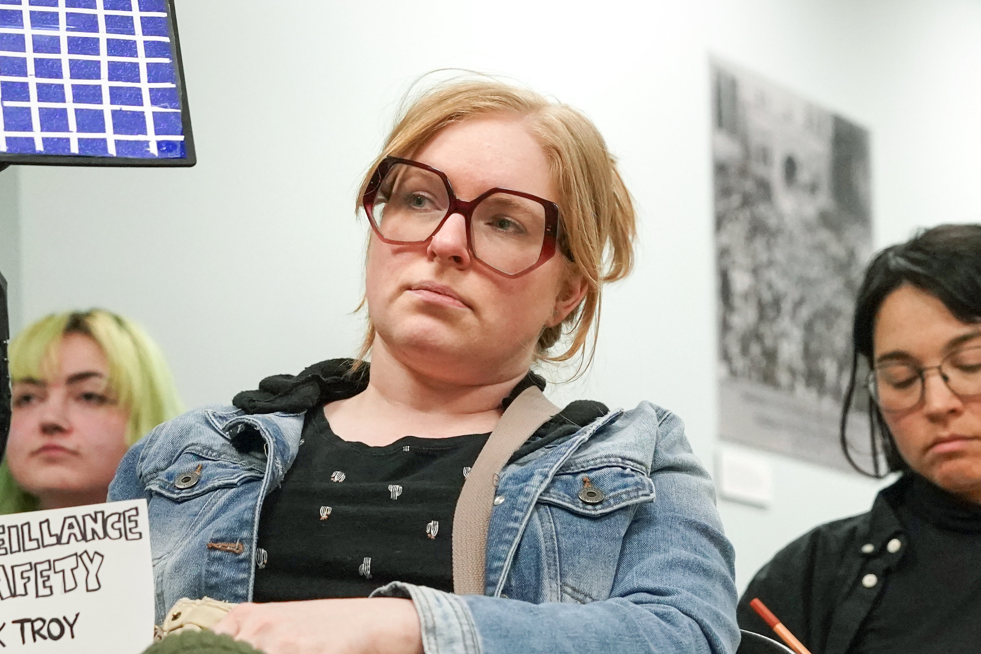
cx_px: 406
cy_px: 542
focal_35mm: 120
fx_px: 3270
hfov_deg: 17.1
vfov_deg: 11.4
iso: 8000
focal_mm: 58
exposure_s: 1/400
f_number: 4
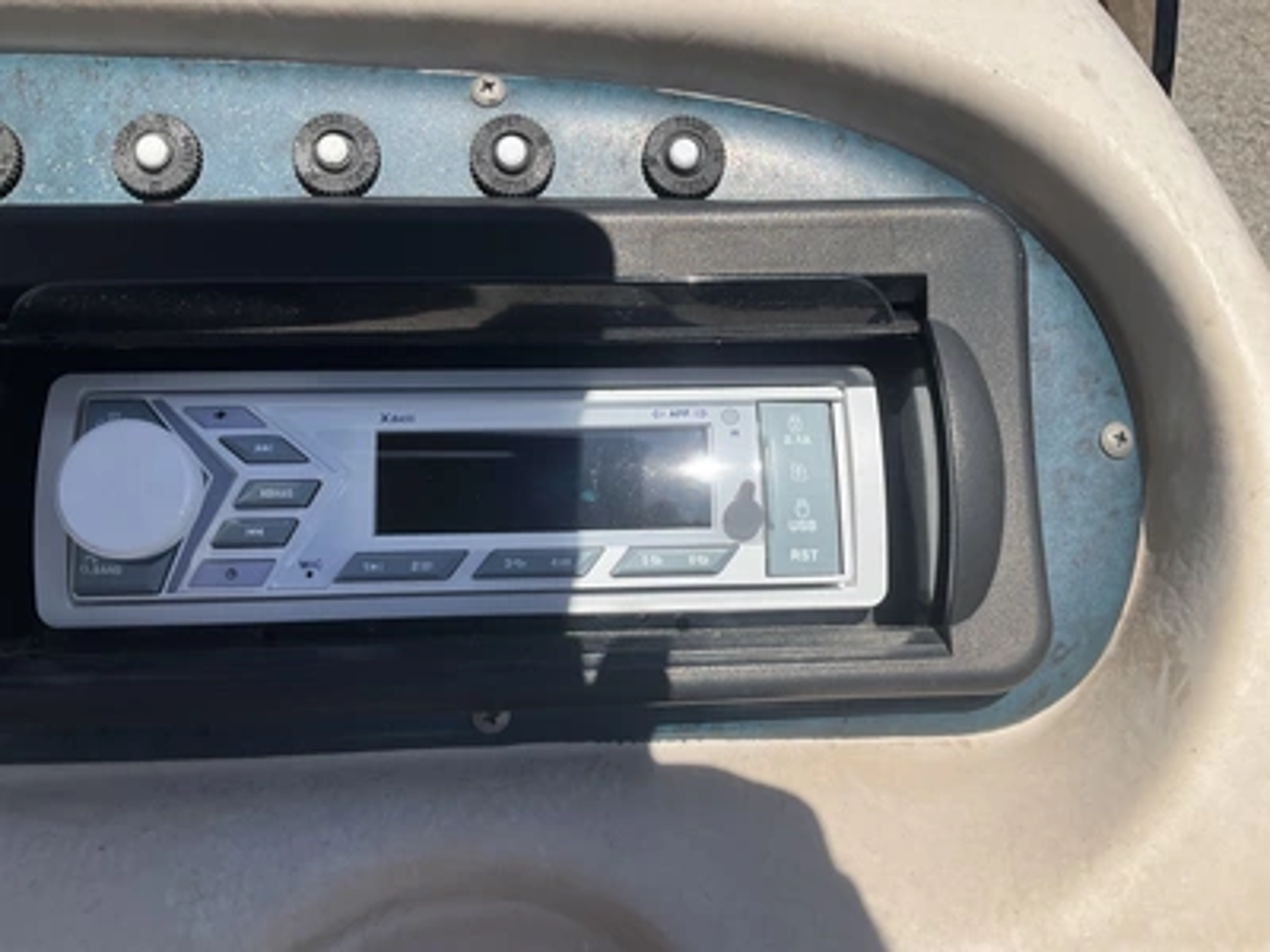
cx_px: 635
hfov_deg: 61.7
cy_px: 476
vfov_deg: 48.2
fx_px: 1064
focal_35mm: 29
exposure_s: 1/2427
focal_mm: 3
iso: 25
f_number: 1.8
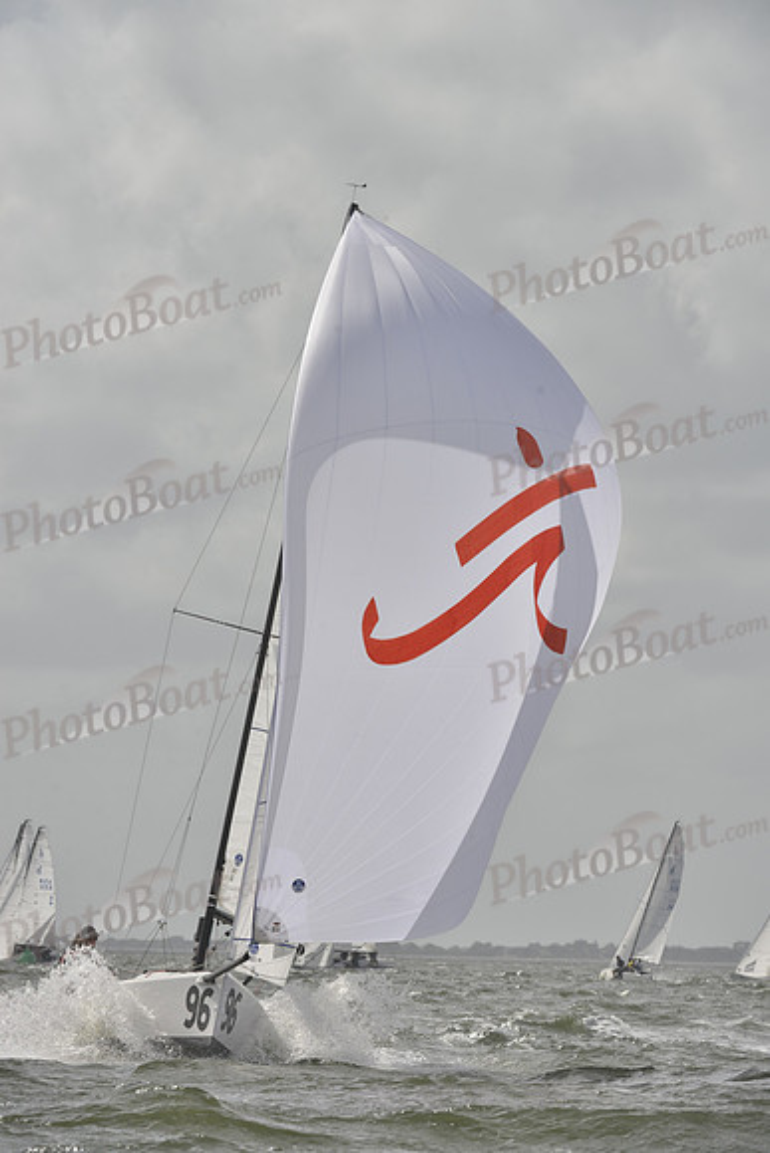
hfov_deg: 5.7
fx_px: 7695
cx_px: 385
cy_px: 576
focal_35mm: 240
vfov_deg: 8.6
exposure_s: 1/1600
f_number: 11
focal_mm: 240
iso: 400
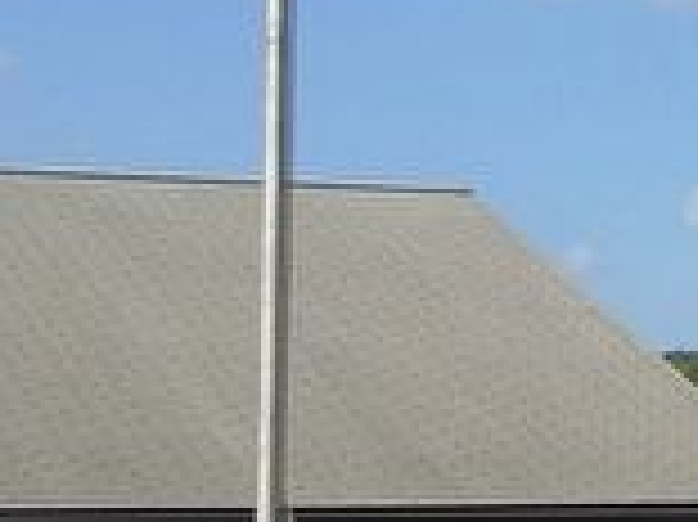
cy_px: 212
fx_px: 3224
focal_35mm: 160
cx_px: 1391
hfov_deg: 11.2
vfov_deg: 9.3
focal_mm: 5.5
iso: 100
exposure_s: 1/200
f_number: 8.8
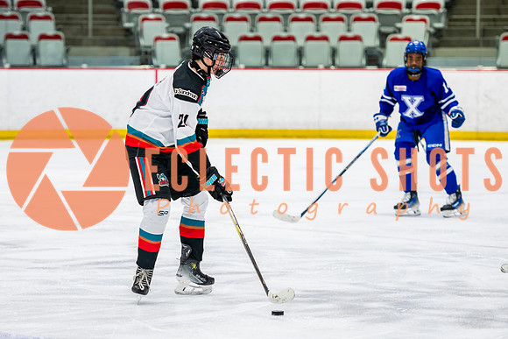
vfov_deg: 7.5
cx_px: 224
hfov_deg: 11.2
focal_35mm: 184
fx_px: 2592
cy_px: 192
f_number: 3.2
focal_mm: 135
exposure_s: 1/800
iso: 1600
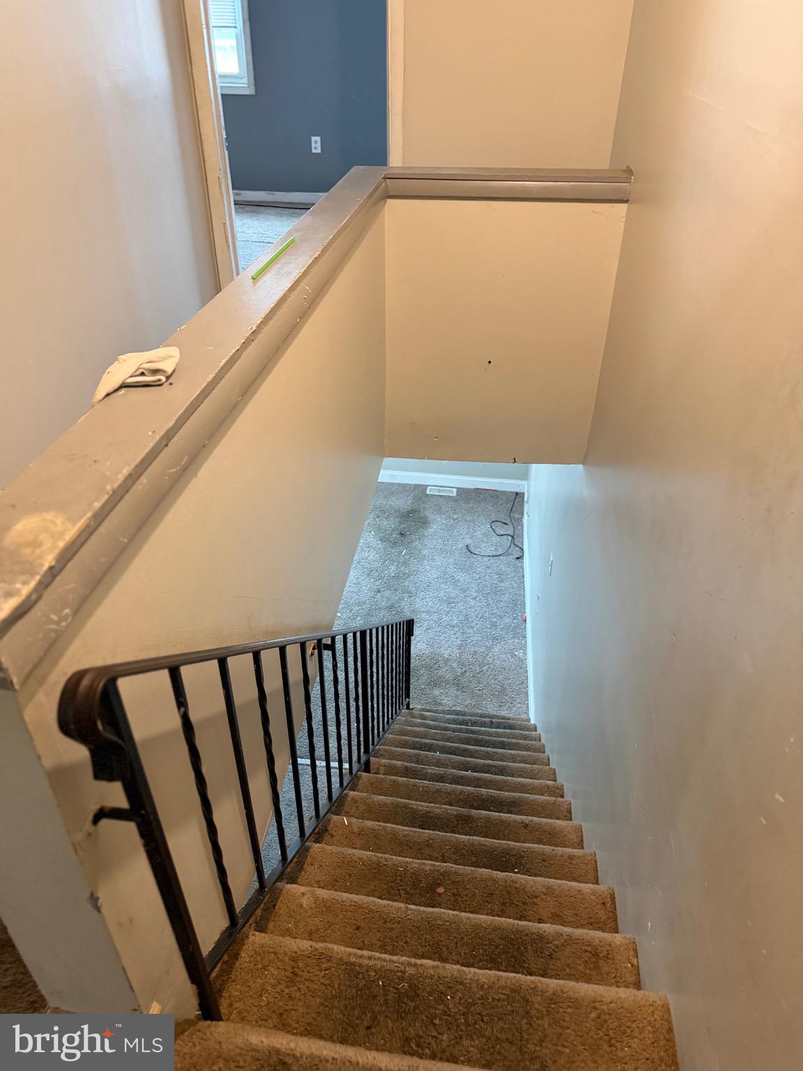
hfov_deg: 56.8
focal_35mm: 24
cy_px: 536
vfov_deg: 71.6
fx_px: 742
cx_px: 402
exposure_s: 1/60
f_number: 1.78
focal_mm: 6.76
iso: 500
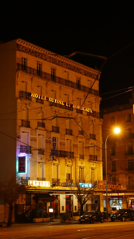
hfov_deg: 17.0
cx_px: 66
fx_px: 449
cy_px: 119
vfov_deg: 29.8
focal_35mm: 71
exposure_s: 1/50
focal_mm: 30.4
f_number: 2.8
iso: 3200
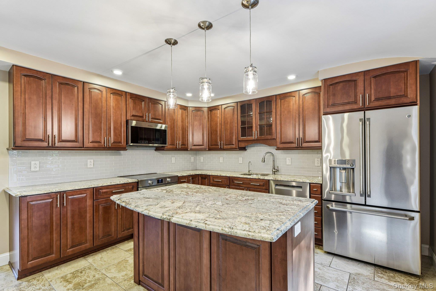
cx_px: 218
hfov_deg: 93.3
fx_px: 206
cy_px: 146
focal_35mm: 17
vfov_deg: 70.4
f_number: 9
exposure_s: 1/4
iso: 200
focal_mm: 17
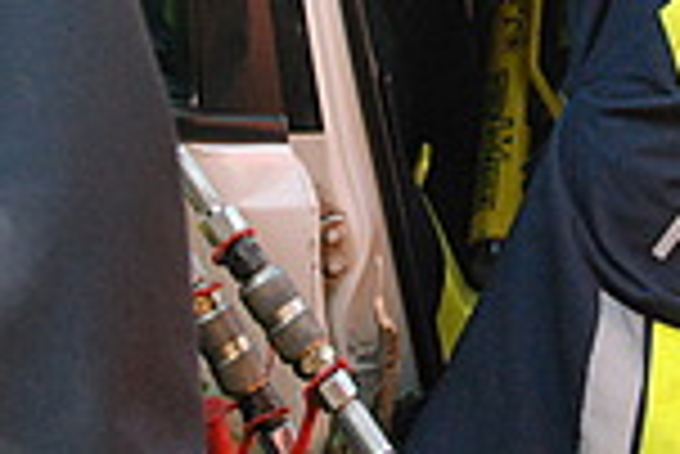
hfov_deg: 16.0
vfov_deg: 10.6
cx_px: 525
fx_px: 2412
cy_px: -38
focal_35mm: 128
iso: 1250
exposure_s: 1/250
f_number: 8
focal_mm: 27
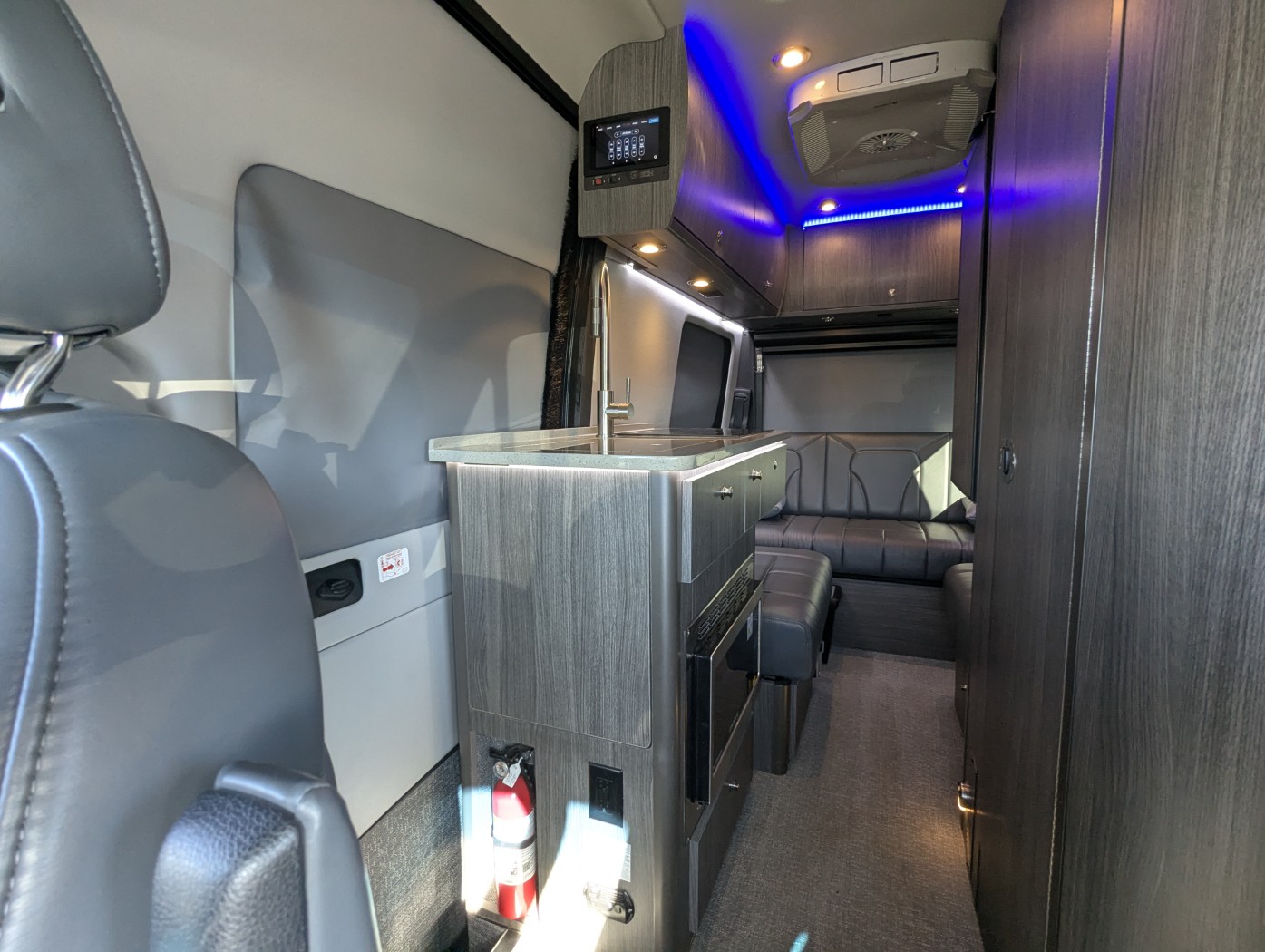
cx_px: 632
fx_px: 585
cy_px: 476
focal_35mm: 16
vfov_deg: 78.2
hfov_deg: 94.4
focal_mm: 2.35
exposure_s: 1/85
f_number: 2.2
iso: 220
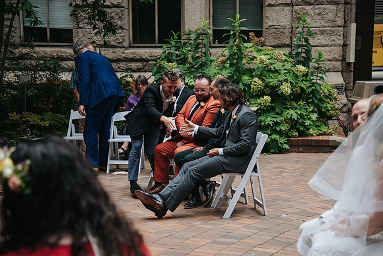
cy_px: 128
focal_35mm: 77
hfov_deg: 26.4
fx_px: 815
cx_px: 192
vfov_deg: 17.8
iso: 1000
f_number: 4
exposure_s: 1/500
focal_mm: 75
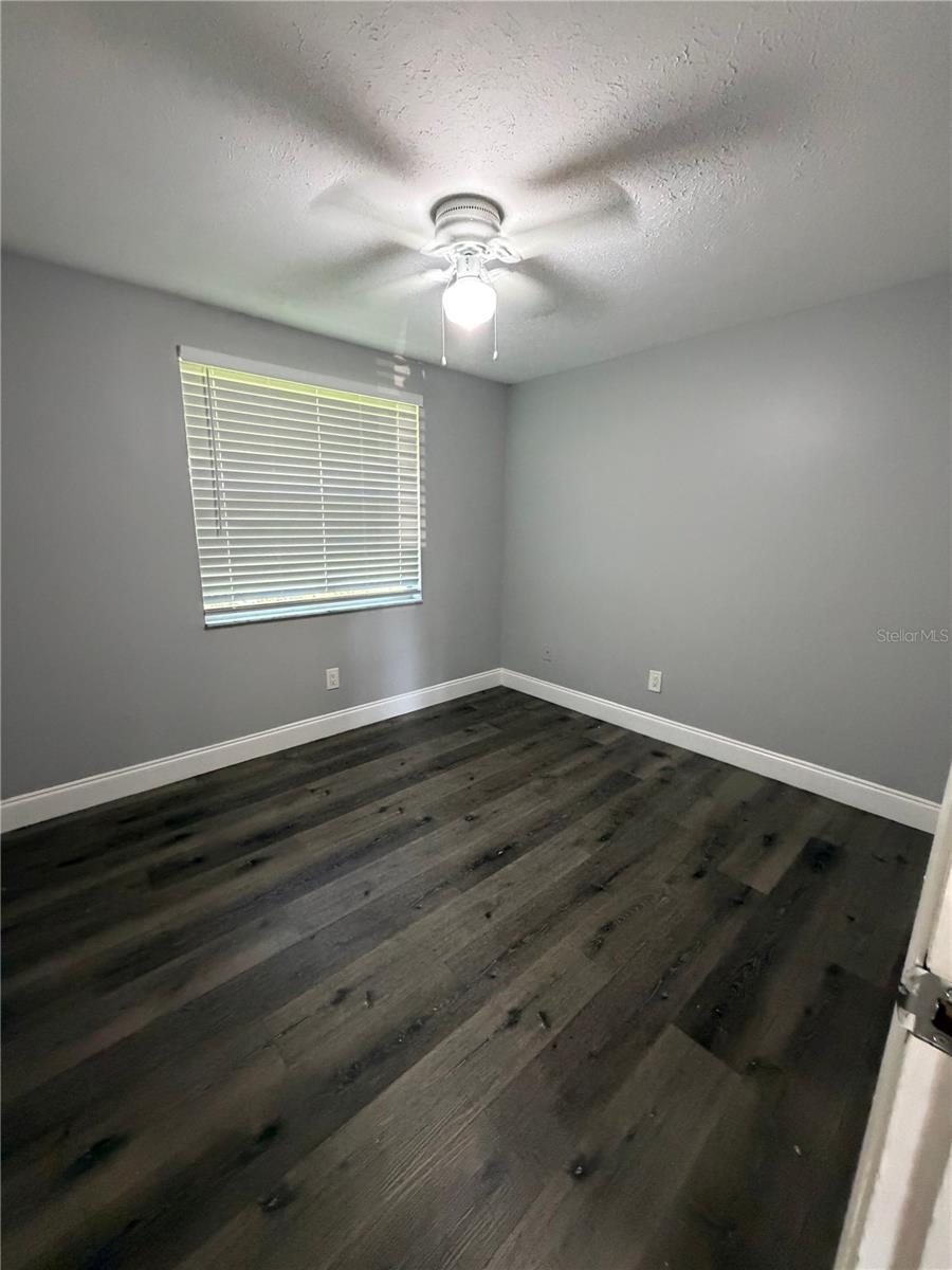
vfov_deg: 102.1
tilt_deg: -12.4
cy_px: 635
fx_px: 513
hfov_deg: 85.7
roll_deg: -1.2
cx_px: 476
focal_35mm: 14
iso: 800
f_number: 2.2
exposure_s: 1/60
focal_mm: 2.22
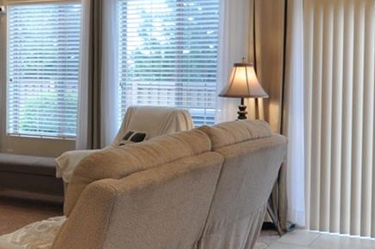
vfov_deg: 22.2
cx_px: 96
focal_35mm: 61
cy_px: 90
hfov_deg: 32.4
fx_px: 633
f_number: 4
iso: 400
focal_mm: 11
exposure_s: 1/60
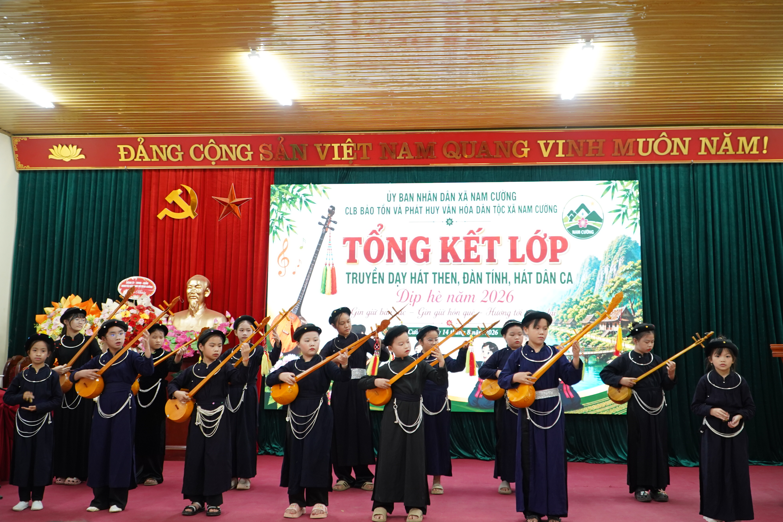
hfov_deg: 60.3
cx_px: 392
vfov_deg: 42.3
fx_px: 674
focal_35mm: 31
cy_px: 261
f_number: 4
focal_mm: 21
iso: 1000
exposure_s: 1/40
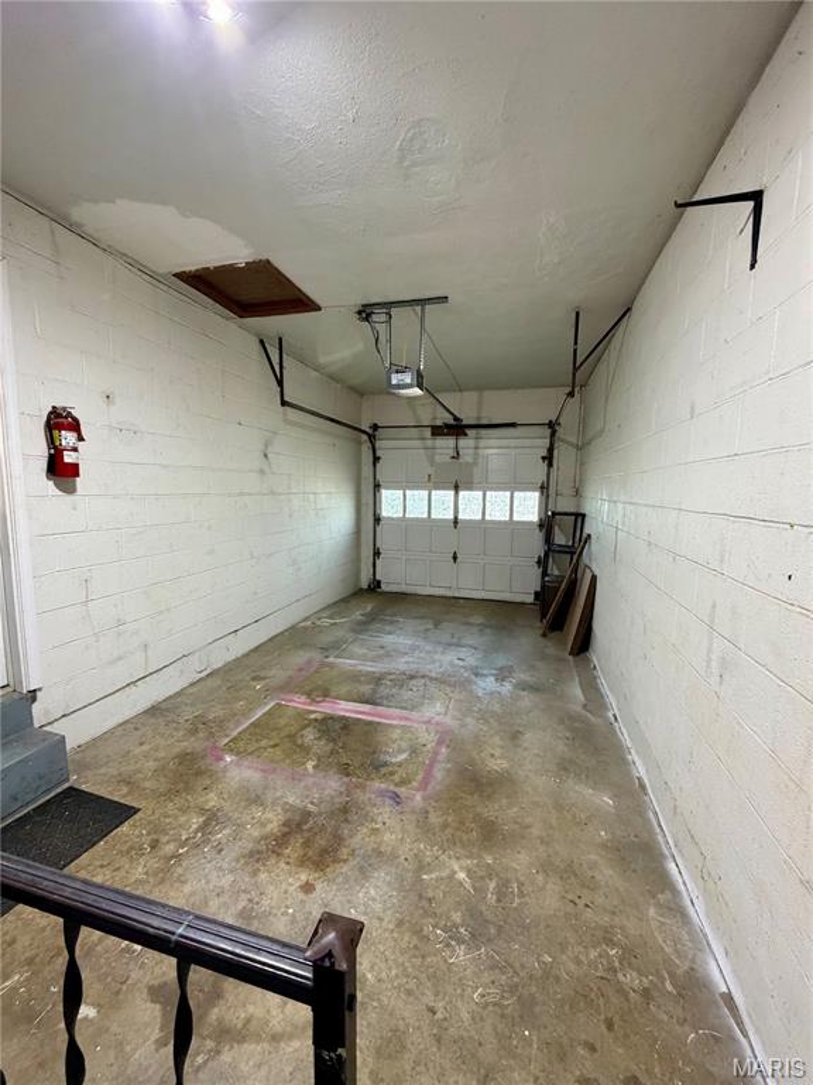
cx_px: 406
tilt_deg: -6.8
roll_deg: -1.2
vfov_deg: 102.1
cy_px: 542
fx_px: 438
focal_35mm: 14
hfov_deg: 85.7
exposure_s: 1/60
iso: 320
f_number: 2.2
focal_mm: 2.22
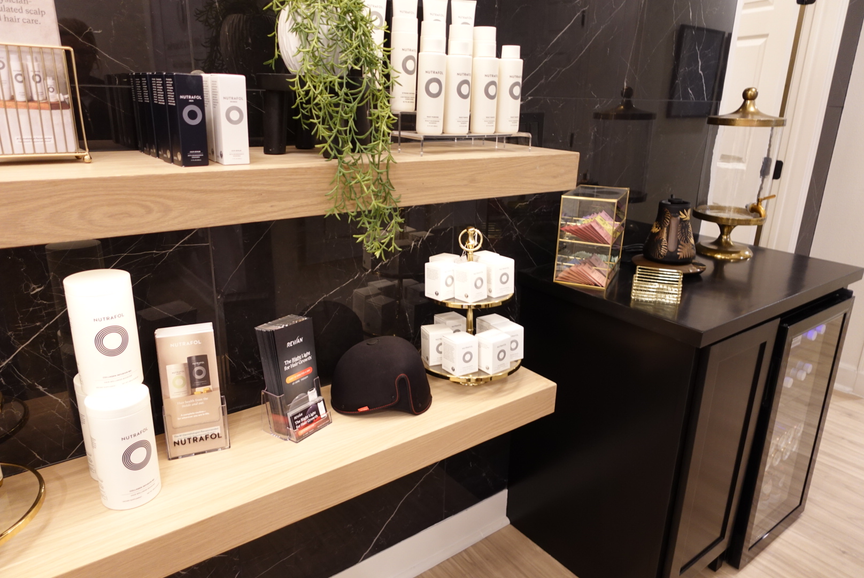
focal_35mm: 24
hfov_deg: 73.7
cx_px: 432
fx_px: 576
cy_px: 289
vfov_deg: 53.2
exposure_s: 1/30
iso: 400
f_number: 1.8
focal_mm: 9.4
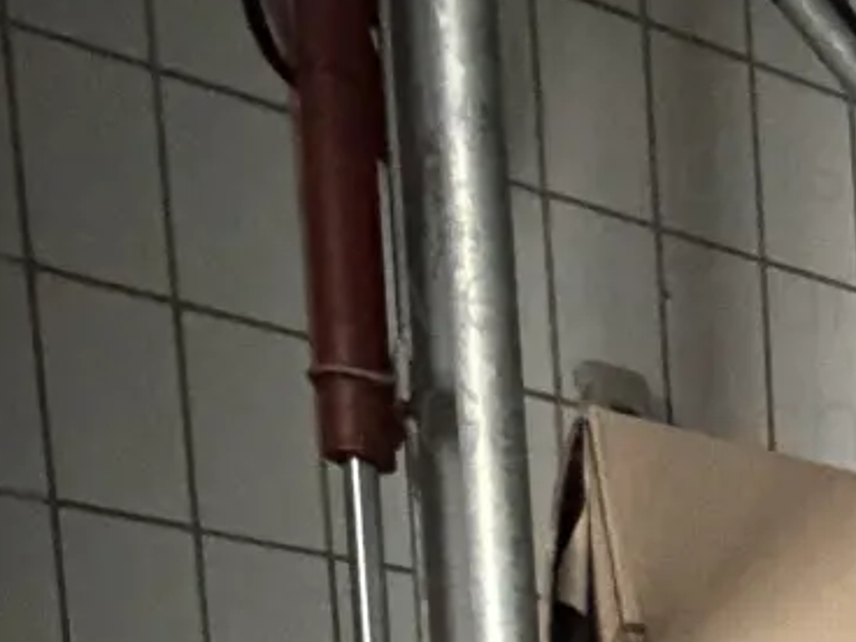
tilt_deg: -6.7
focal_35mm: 73
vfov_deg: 14.6
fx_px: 1805
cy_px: 1456
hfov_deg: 17.9
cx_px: 1733
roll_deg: -0.1
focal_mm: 2.22
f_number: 2.2
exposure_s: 1/44
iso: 1250
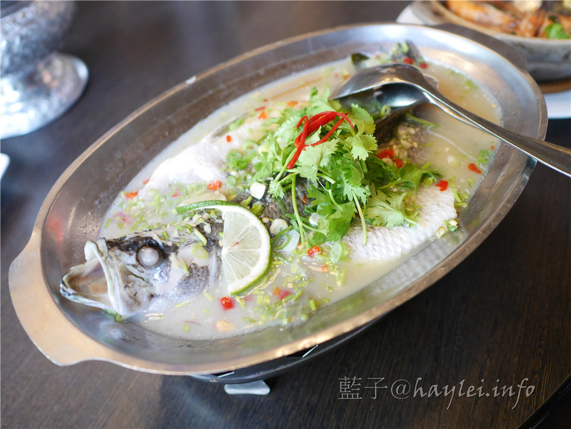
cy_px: 214
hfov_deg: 60.0
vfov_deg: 46.8
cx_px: 286
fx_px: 495
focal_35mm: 30
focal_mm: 15
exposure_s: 1/60
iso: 800
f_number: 1.7
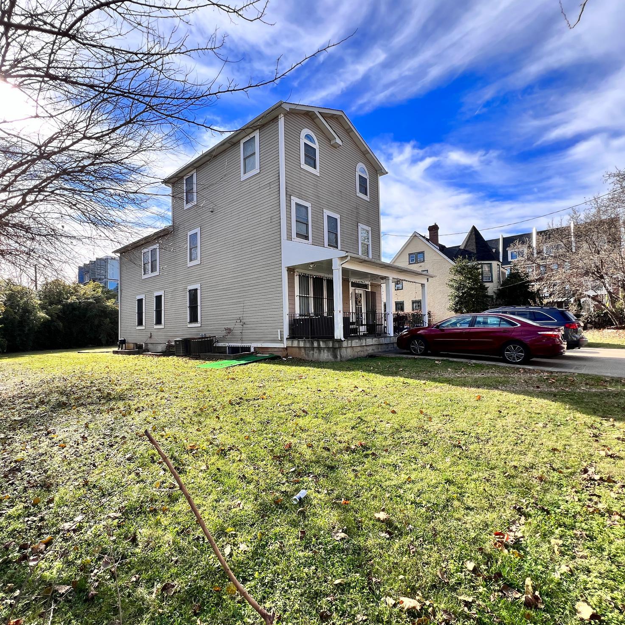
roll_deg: +0.5
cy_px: 319
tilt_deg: +1.8
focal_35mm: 16
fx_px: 327
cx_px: 285
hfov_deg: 87.2
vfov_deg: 87.4
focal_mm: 1.57
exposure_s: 1/669
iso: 32
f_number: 1.8
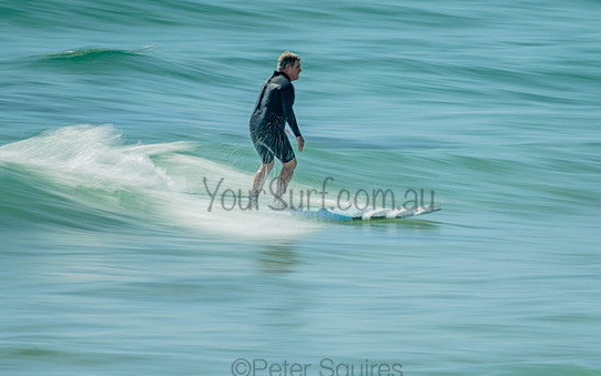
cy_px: 157
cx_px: 277
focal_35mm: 669
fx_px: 10960
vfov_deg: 2.0
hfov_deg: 3.1
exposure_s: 1/6
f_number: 7.1
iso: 64
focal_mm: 500
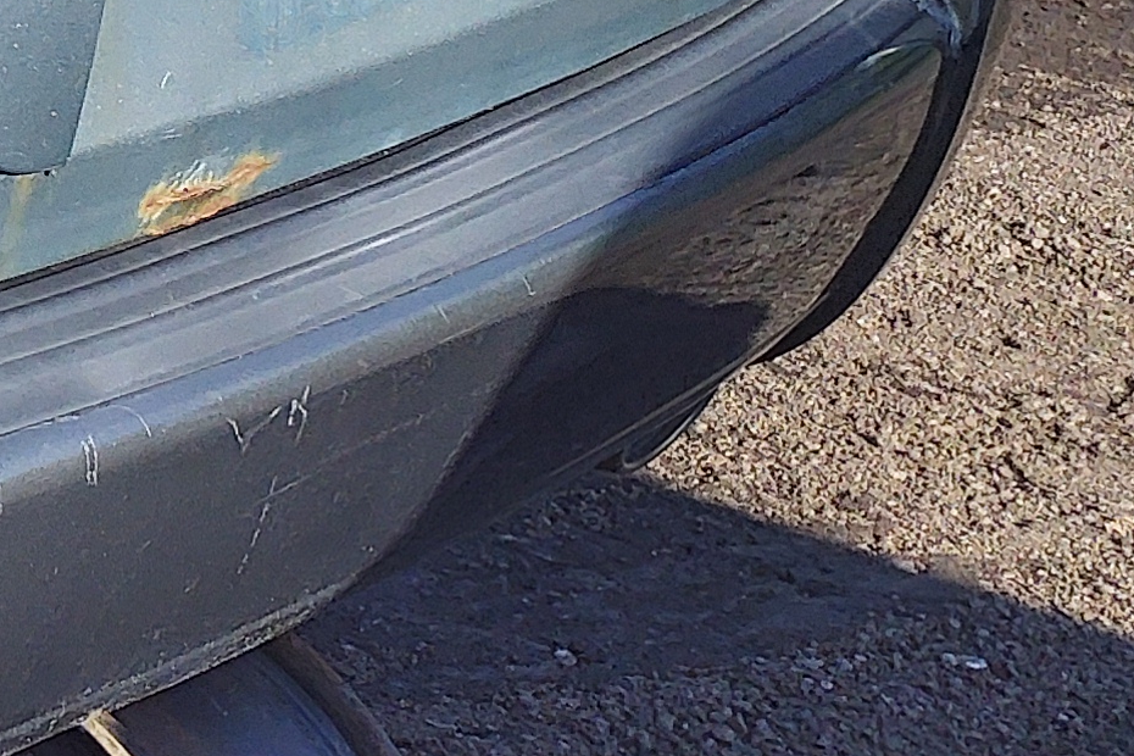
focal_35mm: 120
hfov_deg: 14.1
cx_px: -1197
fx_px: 3780
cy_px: -411
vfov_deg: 11.0
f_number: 1.9
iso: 40
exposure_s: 1/439
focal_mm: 3.58
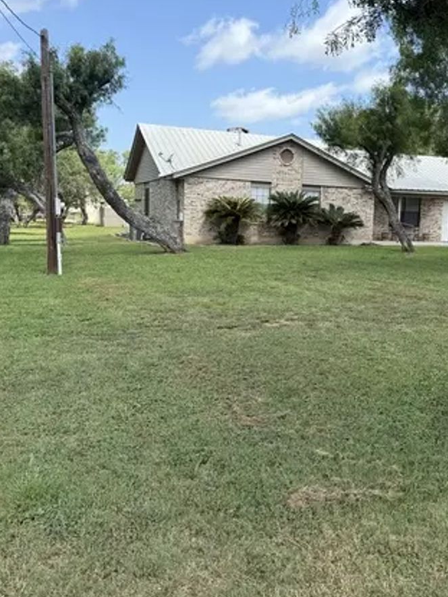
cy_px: 271
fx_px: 638
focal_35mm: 37
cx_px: 319
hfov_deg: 38.0
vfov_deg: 50.1
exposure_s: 1/2445
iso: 80
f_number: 1.78
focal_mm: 6.76
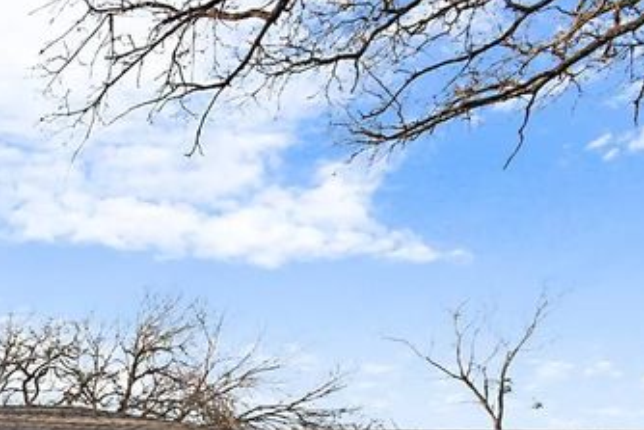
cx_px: -316
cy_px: 614
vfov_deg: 24.1
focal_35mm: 46
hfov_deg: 28.4
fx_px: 823
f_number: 11
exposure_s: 1/60
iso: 100
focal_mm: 10
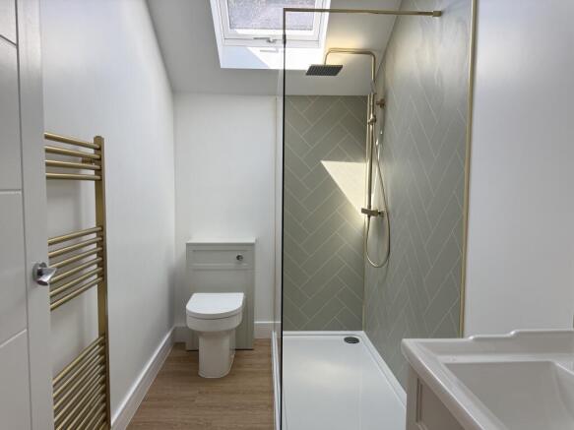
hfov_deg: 71.6
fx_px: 398
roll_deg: -1.2
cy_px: 215
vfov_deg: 56.8
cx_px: 287
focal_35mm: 24
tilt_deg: -3.3
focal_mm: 6.76
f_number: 1.78
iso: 100
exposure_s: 1/433
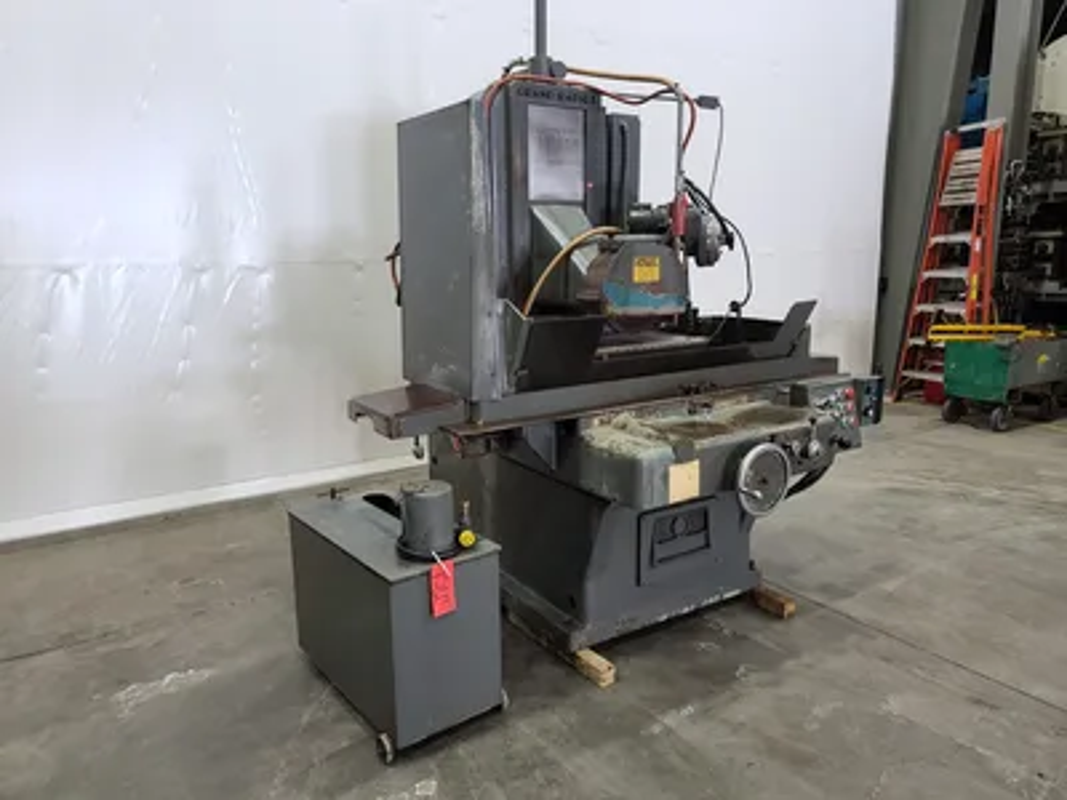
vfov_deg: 54.9
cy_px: 400
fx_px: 771
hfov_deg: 69.4
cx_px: 534
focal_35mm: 25
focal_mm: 7
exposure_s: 1/60
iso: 160
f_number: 1.8
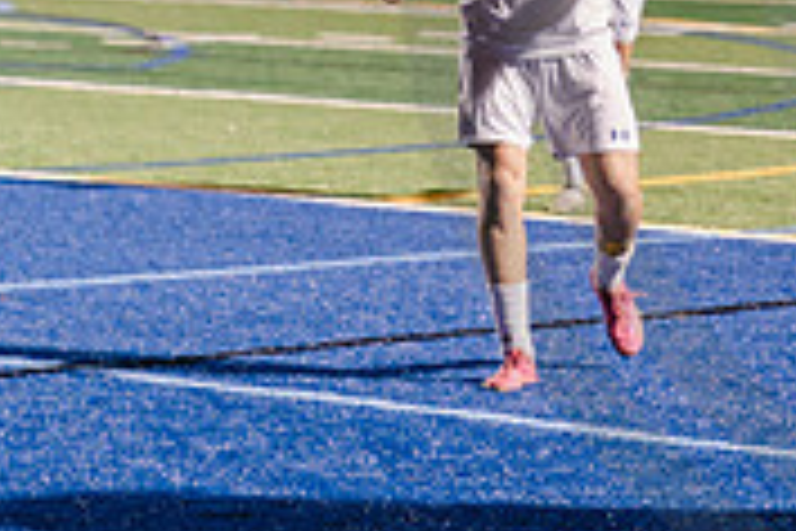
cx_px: 1196
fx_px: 5063
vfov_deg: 6.0
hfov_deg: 8.8
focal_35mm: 229
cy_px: -74
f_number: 3.2
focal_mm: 70
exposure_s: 1/250
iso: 2500
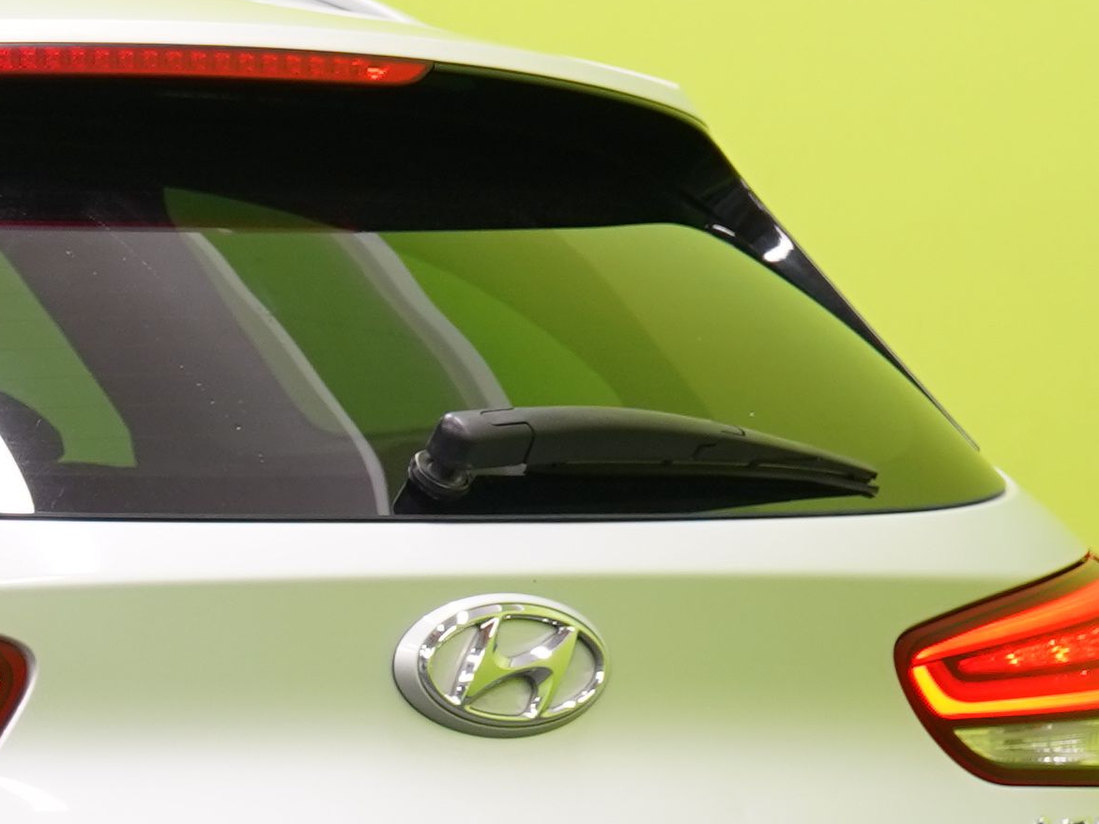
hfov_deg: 7.3
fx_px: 8444
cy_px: 771
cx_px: -799
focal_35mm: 266
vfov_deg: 5.6
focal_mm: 54
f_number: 5
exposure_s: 1/25
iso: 400
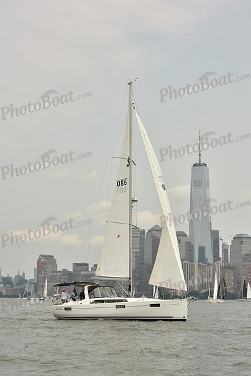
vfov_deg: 28.8
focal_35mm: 70
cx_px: 126
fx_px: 732
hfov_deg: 19.5
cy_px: 188
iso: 250
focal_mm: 70
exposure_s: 1/640
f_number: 11
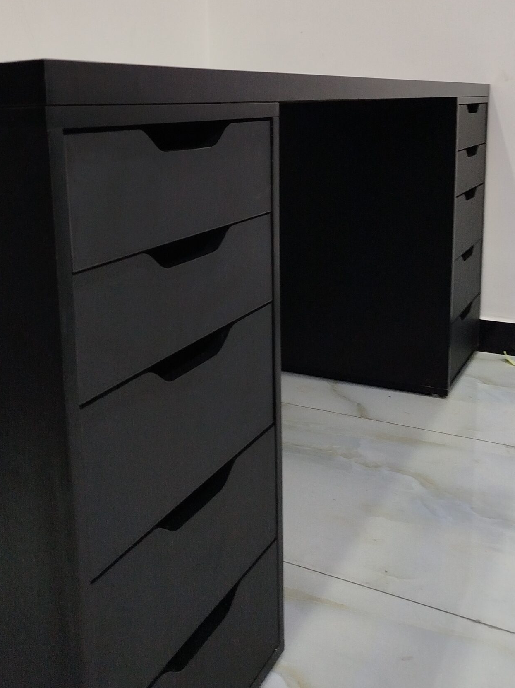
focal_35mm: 37
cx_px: 194
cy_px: 253
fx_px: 734
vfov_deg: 49.6
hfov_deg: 38.4
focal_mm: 5.31
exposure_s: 1/33
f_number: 1.7
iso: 125
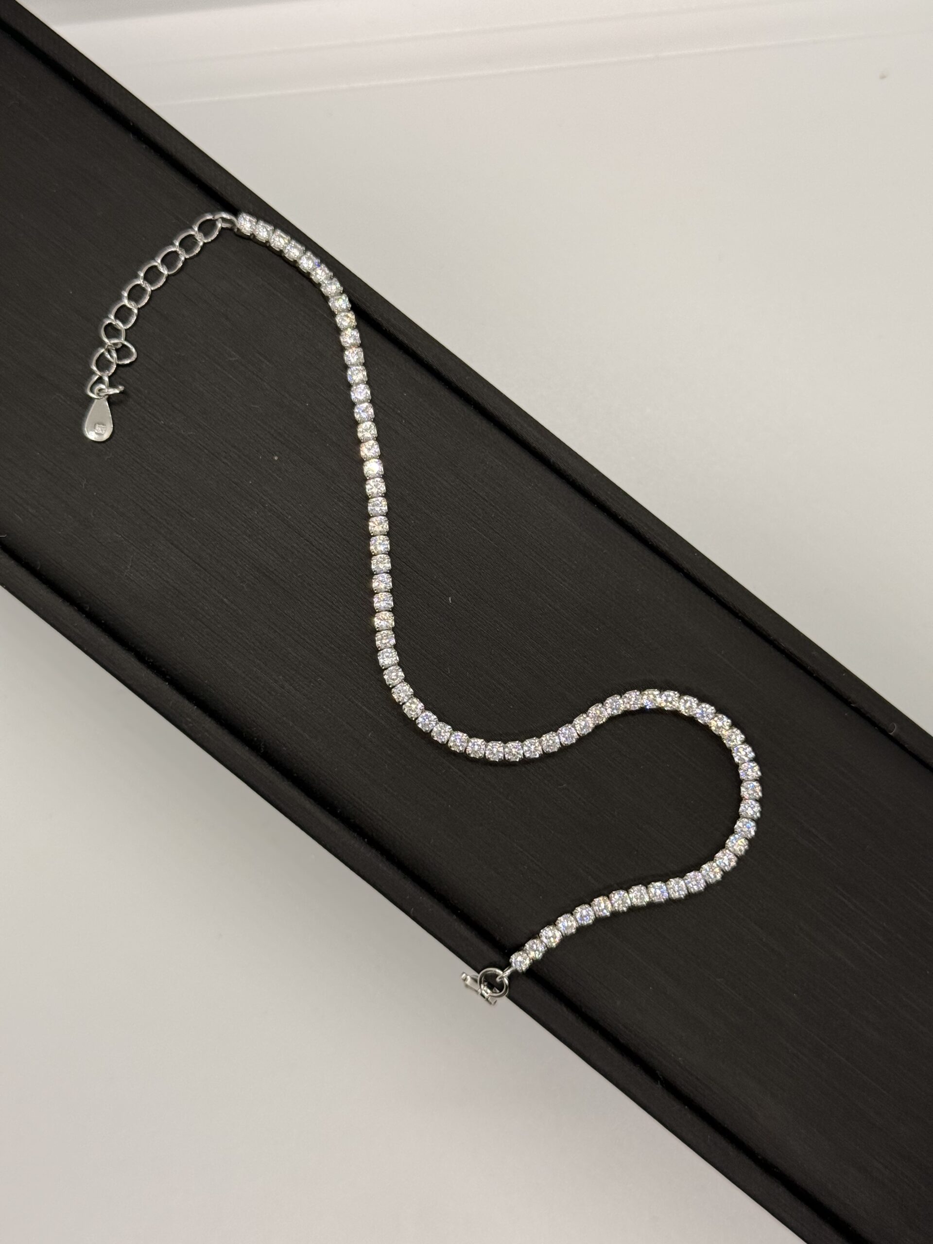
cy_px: 622
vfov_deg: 39.7
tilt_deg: -85.3
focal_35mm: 48
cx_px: 466
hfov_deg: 30.3
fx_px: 1725
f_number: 1.78
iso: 64
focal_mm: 6.76
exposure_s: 1/265
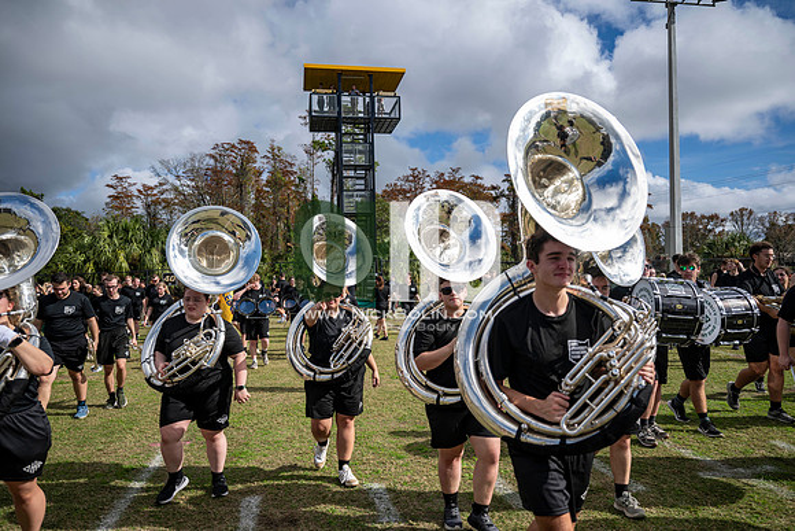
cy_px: 266
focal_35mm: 24
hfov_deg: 73.7
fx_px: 530
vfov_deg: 53.2
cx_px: 398
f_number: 2.8
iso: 40
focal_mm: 24
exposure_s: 1/1250
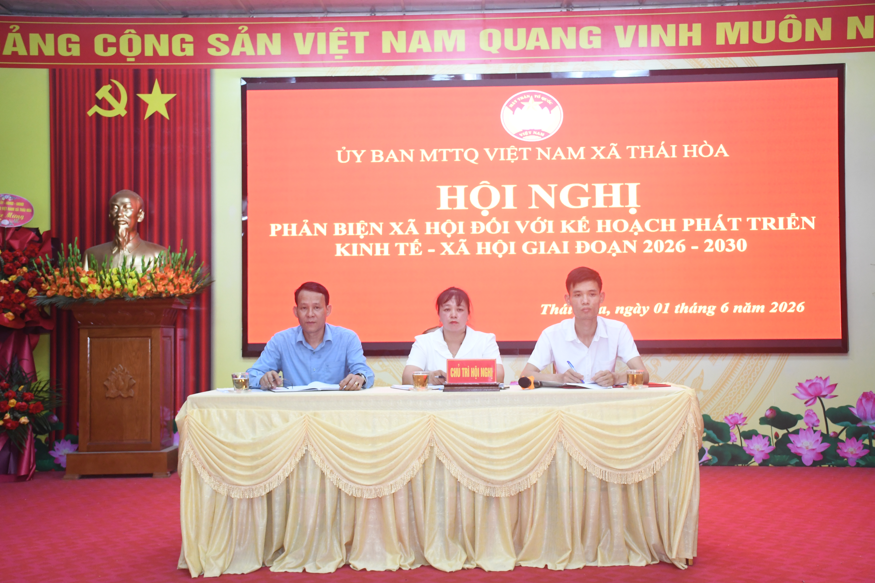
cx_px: 438
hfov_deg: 48.5
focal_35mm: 40
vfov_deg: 33.4
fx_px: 972
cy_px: 292
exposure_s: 1/100
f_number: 4.5
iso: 1600
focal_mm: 27
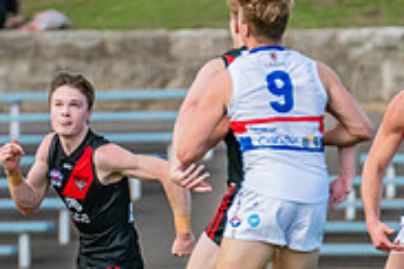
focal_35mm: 1880
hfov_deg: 1.1
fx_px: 21096
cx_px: -133
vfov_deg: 0.7
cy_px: -71
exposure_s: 1/1600
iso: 800
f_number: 5.6
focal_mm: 420
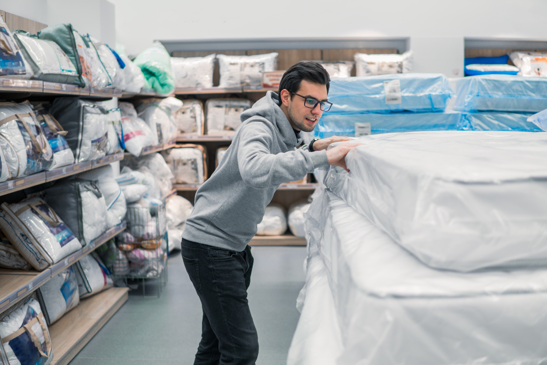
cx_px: 274
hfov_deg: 43.6
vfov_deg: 29.9
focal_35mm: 45
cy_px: 182
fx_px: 684
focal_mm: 30
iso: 100
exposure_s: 1/60
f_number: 1.6
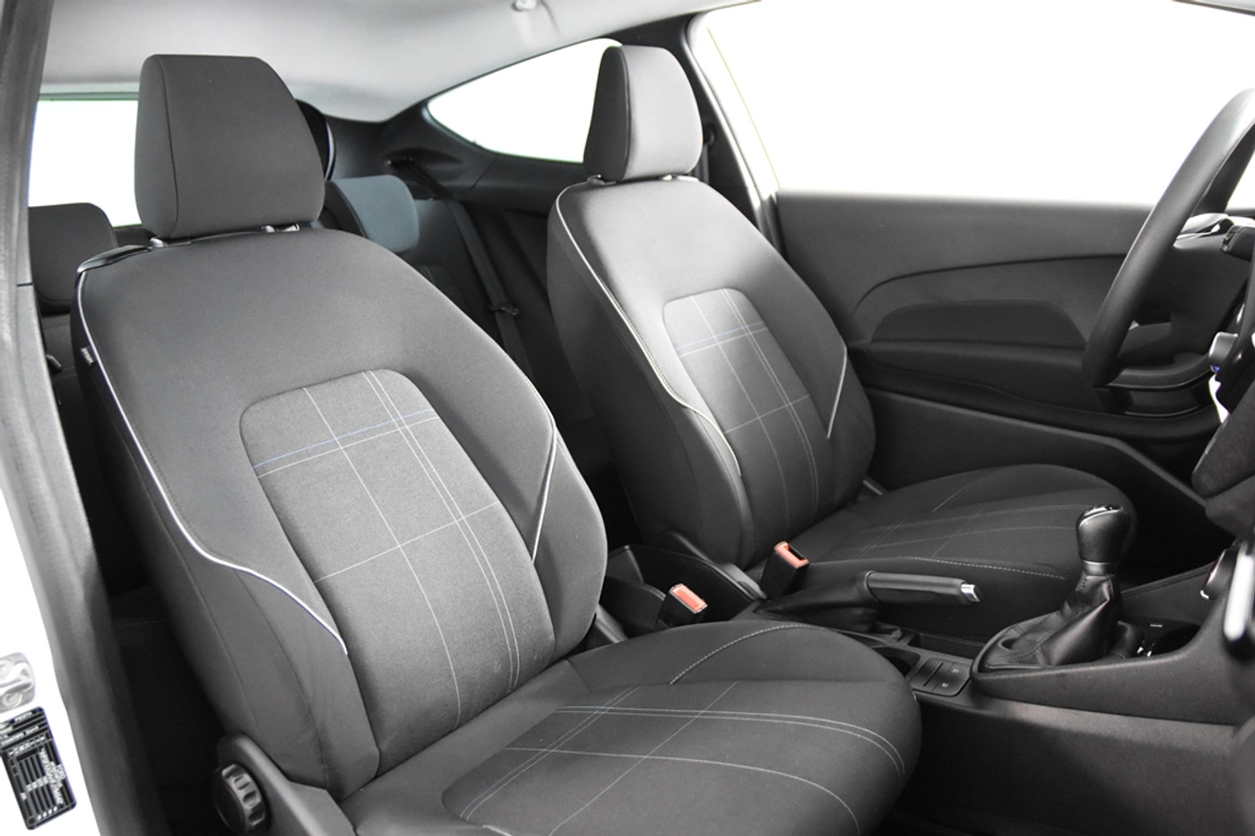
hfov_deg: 61.9
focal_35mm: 30
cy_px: 418
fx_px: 1046
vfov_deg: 43.6
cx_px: 628
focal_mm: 20
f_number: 2.8
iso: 5000
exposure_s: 1/30
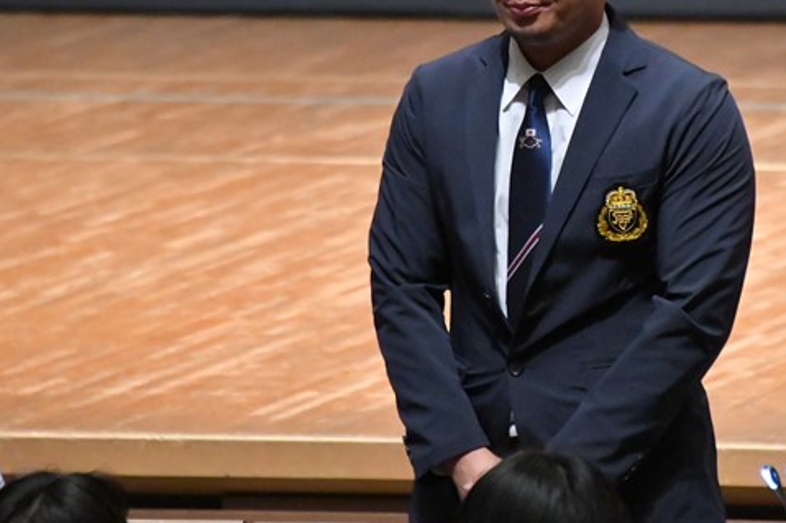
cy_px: 107
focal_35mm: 728
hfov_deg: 2.8
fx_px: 15888
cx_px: 578
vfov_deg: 1.9
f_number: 5.6
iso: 12800
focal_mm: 300
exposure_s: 1/400
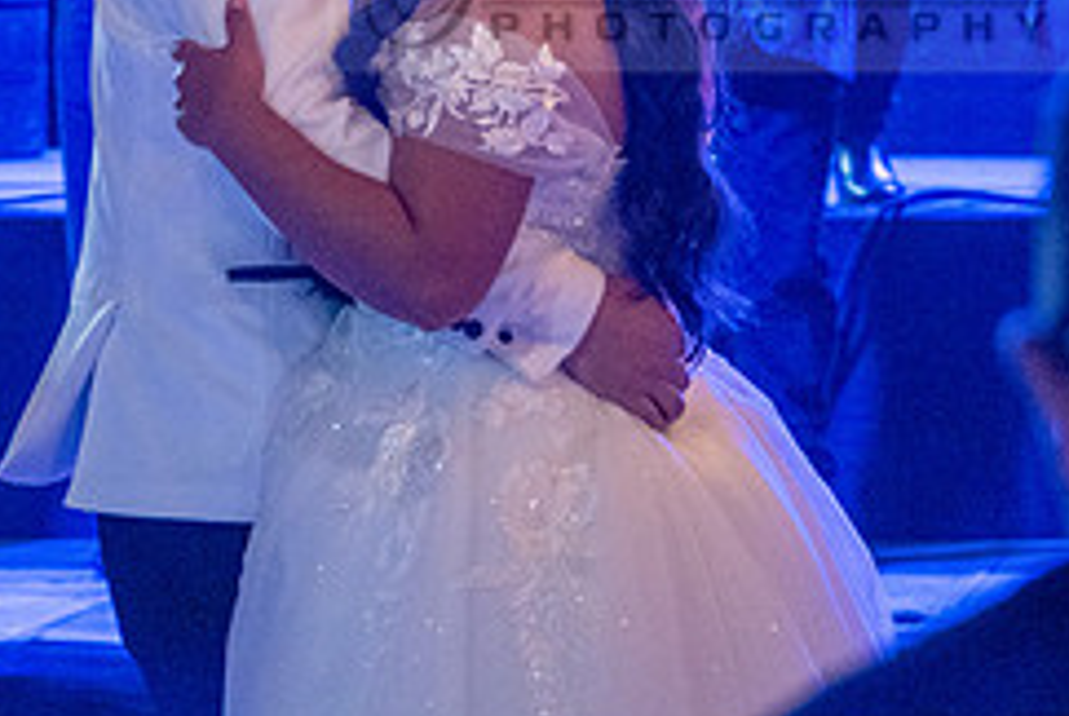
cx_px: 633
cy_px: 19
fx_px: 9811
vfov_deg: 4.2
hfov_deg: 6.2
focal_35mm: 330
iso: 2500
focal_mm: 130
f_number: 7.1
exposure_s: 1/80
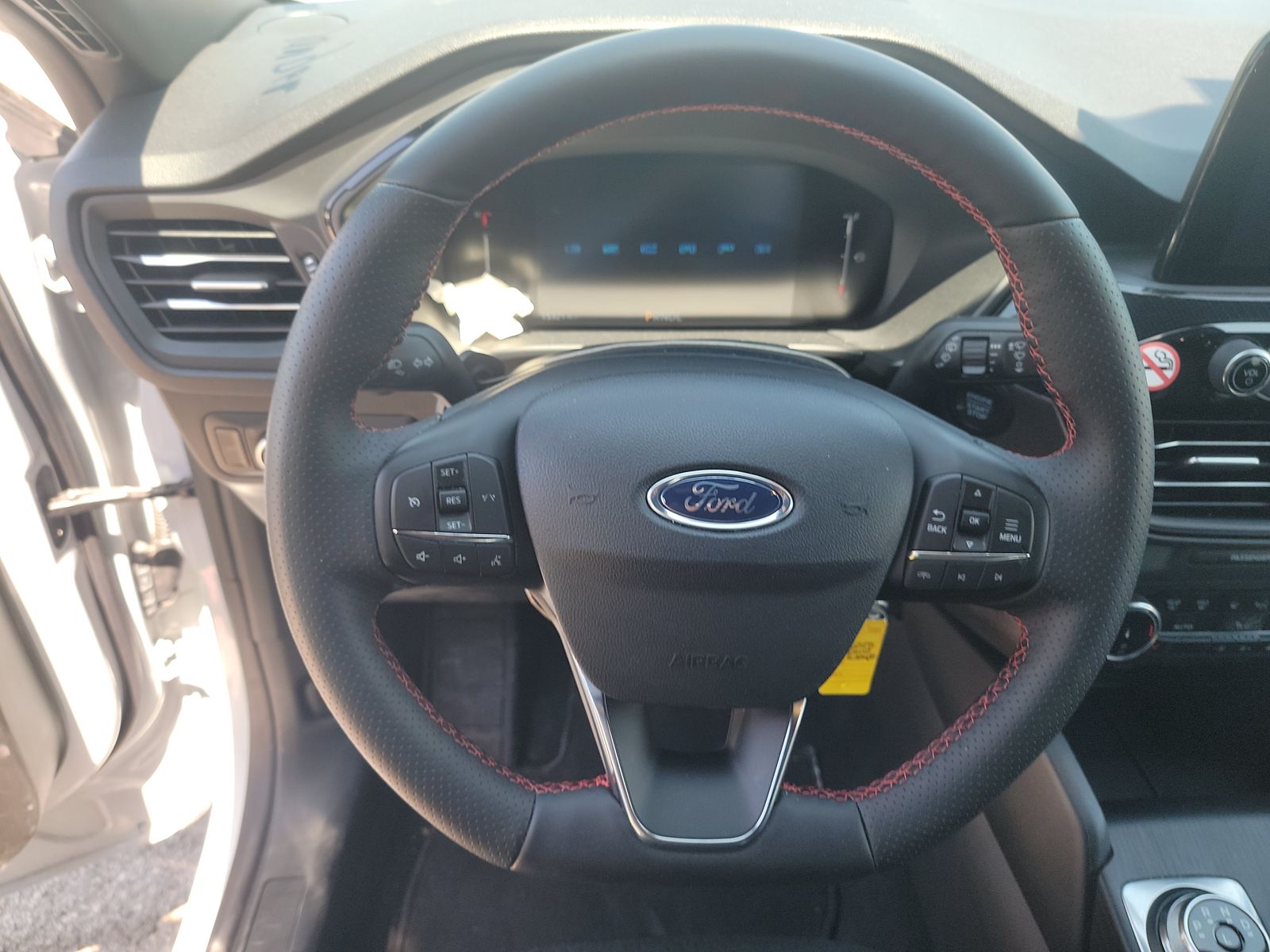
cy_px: 476
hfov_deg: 71.6
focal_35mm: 24
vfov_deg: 56.8
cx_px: 635
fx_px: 881
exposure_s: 1/59
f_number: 1.8
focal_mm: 6.7
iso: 62
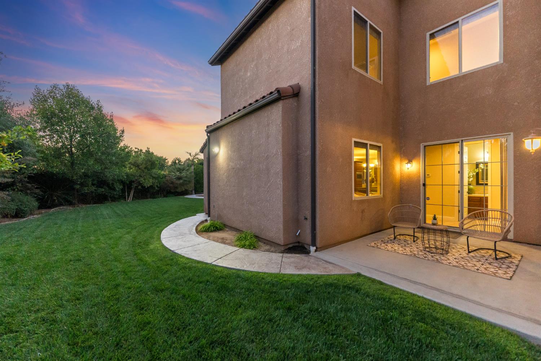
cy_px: 180
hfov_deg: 104.3
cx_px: 270
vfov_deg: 81.2
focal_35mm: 14
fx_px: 210
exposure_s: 1/160
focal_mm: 14
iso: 4000
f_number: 2.8
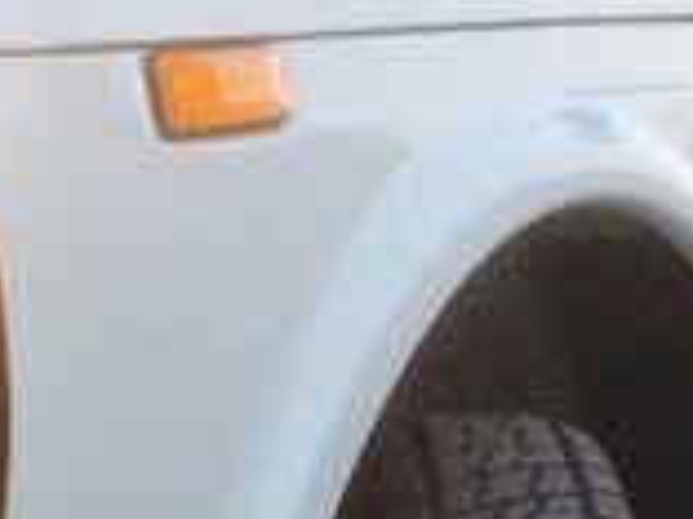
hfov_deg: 15.4
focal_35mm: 123
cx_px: -138
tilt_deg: -12.2
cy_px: 668
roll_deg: +2.5
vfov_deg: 11.7
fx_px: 2462
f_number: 2.2
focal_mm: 4.15
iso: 64
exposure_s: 1/33
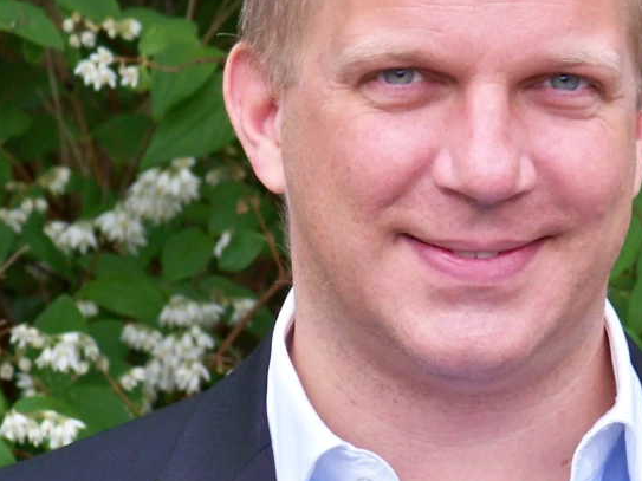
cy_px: 150
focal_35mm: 411
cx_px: 497
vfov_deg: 3.6
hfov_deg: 4.8
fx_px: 7621
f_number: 3.6
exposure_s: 1/60
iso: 64
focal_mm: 27.5
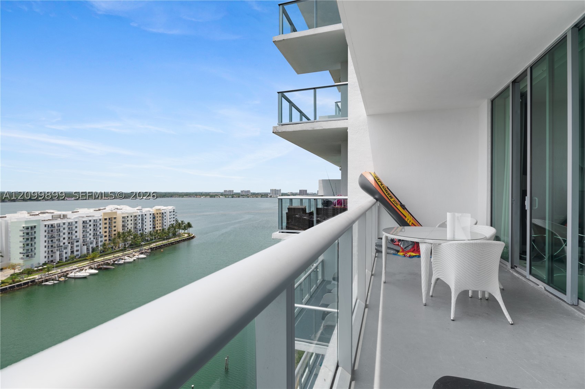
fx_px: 276
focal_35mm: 17
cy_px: 194
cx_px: 292
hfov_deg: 93.3
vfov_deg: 70.3
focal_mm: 17
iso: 100
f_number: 5
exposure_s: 1/80
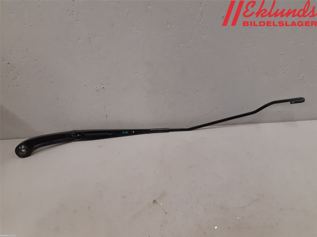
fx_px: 238
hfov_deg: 67.3
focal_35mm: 26
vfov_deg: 53.1
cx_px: 158
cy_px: 118
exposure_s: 1/50
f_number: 1.7
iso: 100
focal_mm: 3.93
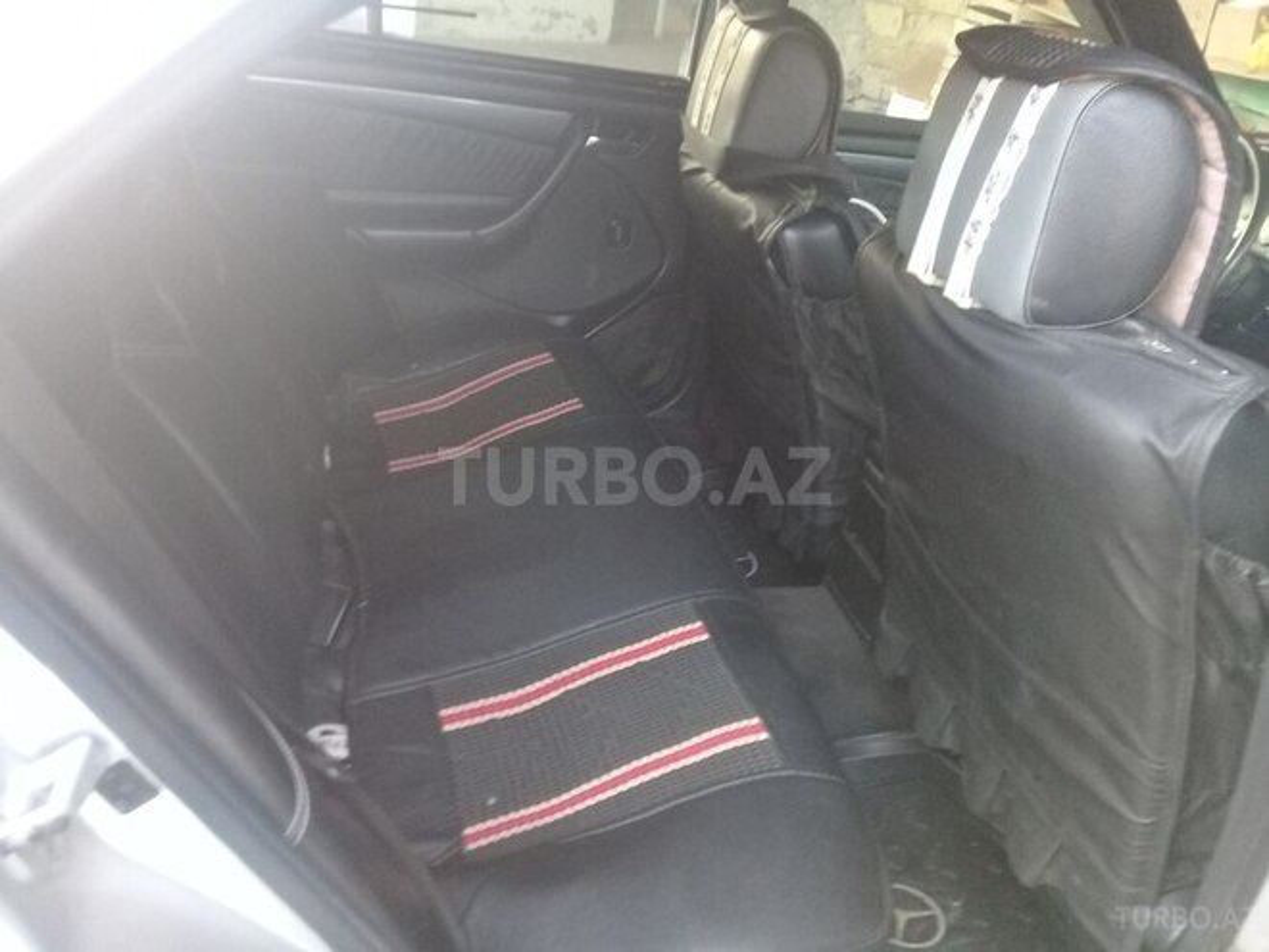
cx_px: 634
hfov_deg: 58.4
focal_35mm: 31
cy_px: 476
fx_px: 1136
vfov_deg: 45.4
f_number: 2.2
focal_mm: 3.3
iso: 200
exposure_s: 1/25
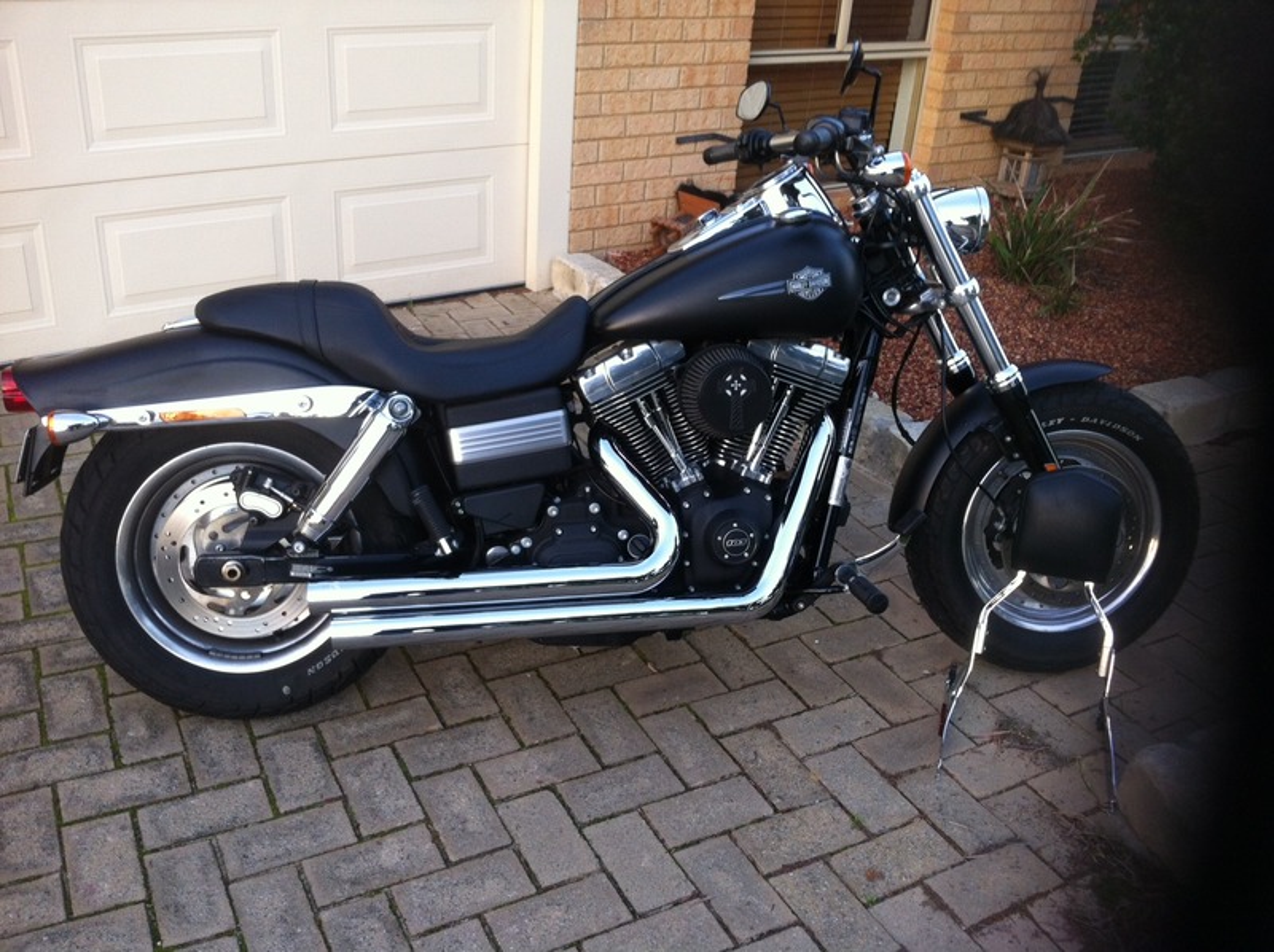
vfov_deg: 40.6
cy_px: 476
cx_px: 637
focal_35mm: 35
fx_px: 1287
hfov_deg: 52.7
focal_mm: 3.85
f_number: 2.8
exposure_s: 1/15
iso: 100
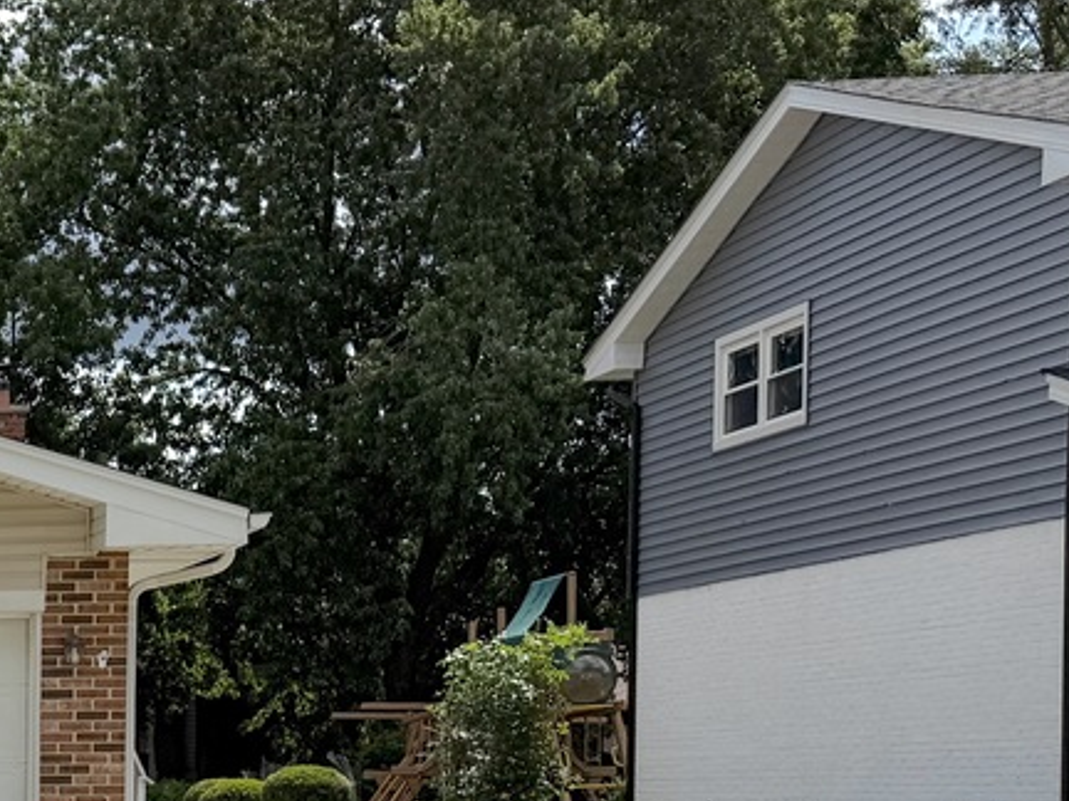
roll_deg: -0.3
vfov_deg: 17.8
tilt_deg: -1.8
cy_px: 888
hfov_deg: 20.1
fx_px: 2471
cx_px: -643
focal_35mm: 80
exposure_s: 1/10309
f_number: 1.78
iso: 80
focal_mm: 6.76
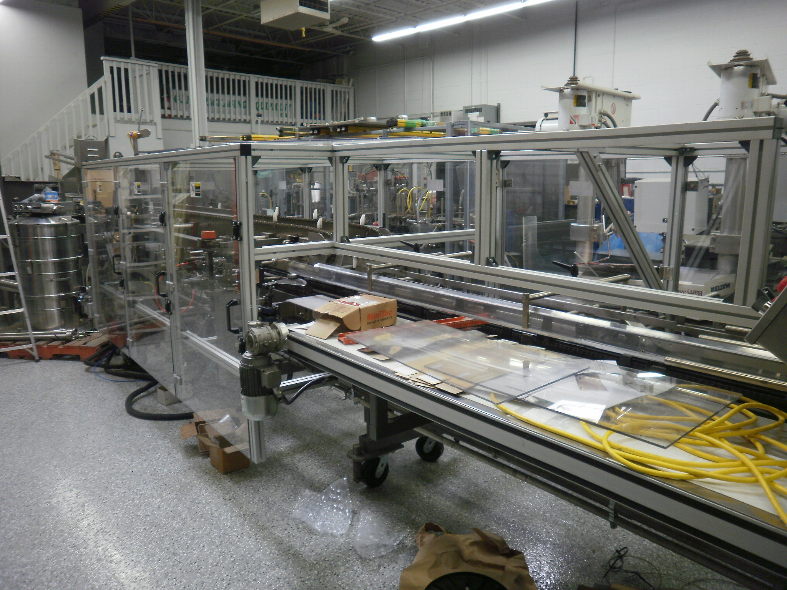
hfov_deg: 67.3
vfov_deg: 53.1
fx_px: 591
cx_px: 394
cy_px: 295
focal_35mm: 26
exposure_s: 1/25
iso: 100
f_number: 2.6
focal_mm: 4.65
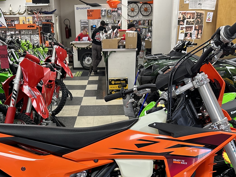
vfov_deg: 30.0
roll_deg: +0.6
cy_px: 164
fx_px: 314
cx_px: 105
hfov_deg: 41.2
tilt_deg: -22.4
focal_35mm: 46
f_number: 1.78
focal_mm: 6.86
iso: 200
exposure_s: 1/120
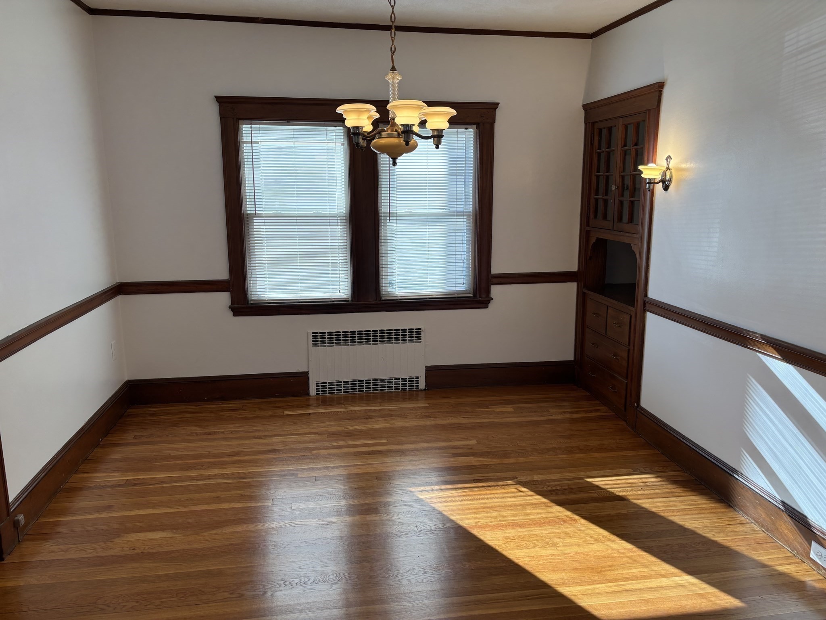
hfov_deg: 67.3
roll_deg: -0.3
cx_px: 413
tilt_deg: -11.1
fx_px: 620
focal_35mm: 26
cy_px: 310
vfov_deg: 53.1
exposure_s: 1/137
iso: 40
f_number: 1.6
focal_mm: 5.96
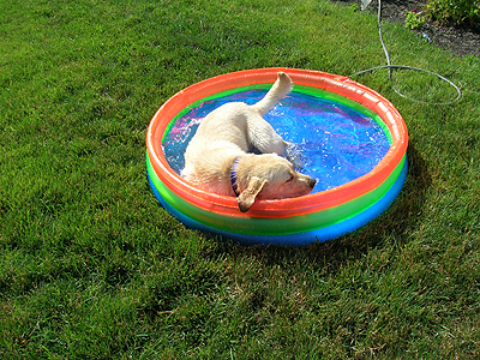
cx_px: 240
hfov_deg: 54.0
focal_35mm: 34
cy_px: 180
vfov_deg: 41.8
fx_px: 471
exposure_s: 1/233
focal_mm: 5.7
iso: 50
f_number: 4.9
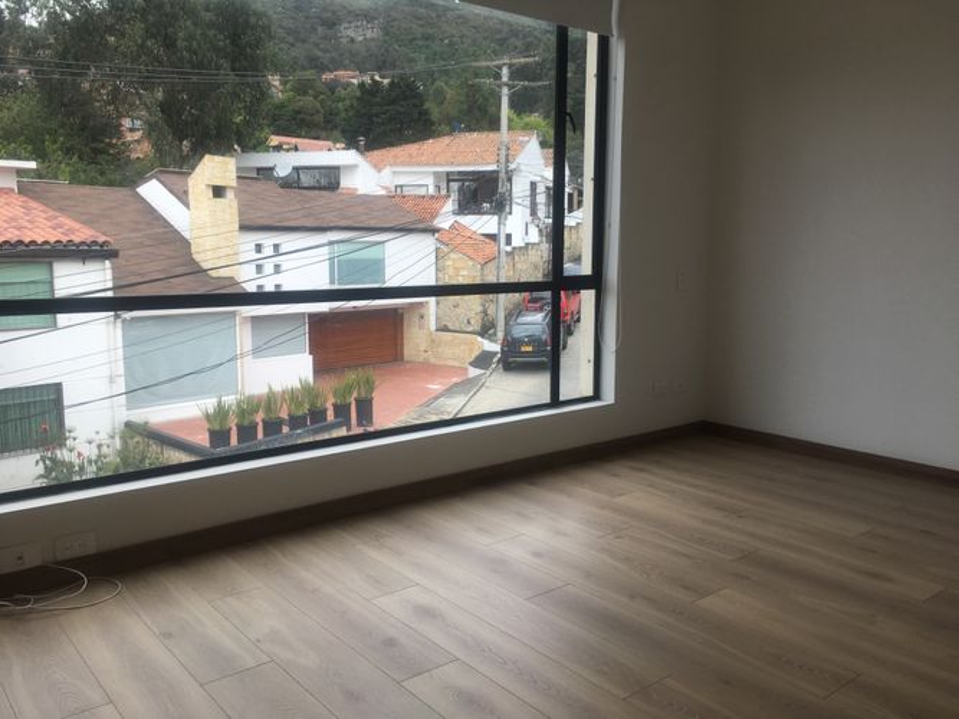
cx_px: 480
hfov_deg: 61.7
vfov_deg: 48.2
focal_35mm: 29
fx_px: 803
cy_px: 360
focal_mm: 4.15
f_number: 2.2
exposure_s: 1/565
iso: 25
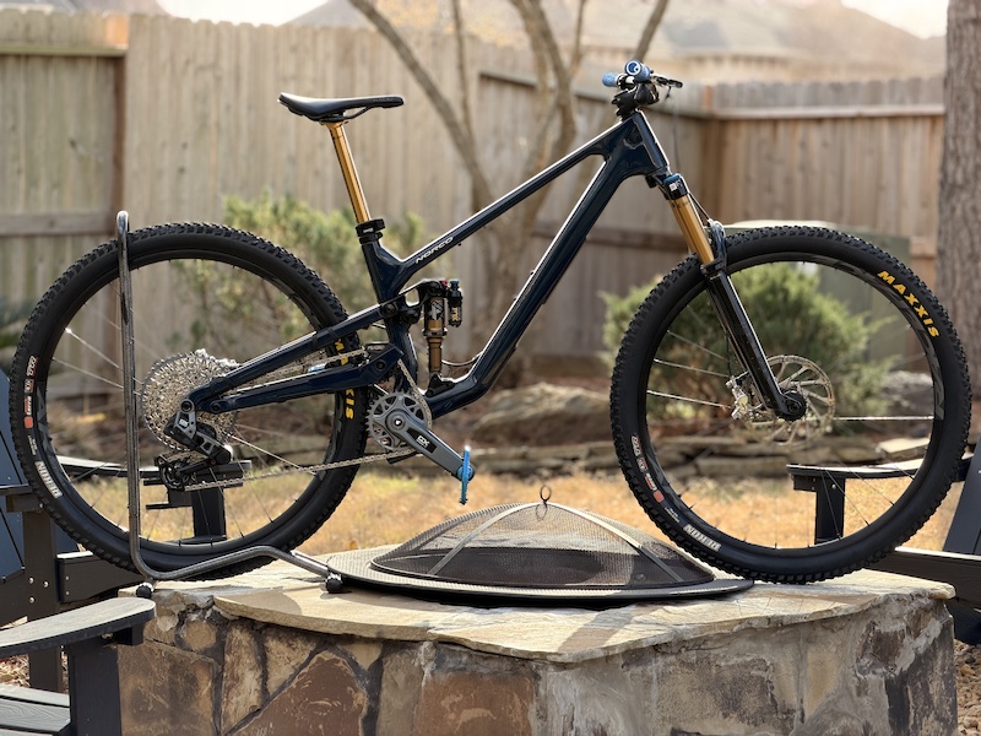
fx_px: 2834
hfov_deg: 19.6
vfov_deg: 14.8
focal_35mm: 100
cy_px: 368
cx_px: 490
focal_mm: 16.89
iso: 50
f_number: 2.8
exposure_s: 1/188
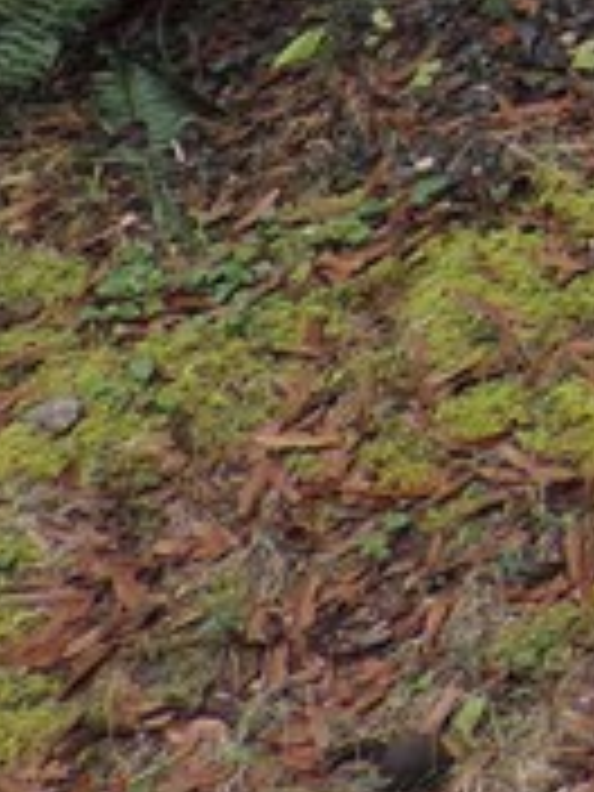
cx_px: 1868
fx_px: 3203
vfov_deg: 12.2
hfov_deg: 8.6
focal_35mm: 140
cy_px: -882
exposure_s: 1/80
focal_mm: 4.3
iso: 80
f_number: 3
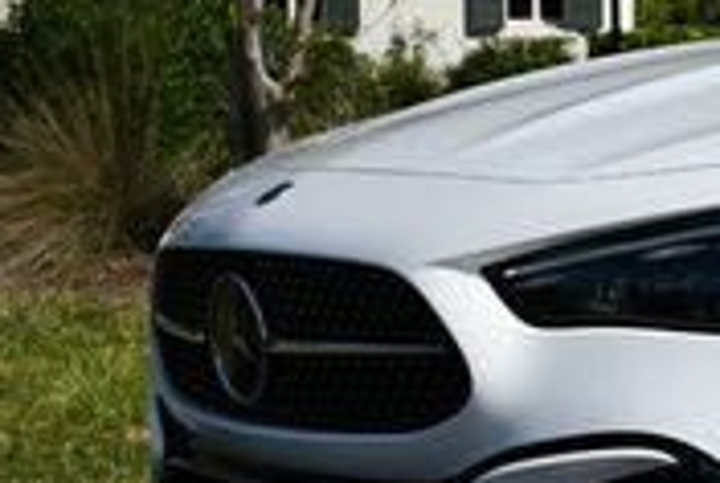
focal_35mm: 160
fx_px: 3205
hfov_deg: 11.9
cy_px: 45
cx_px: 1276
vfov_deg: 8.6
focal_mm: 22
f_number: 9
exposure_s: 1/400
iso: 100
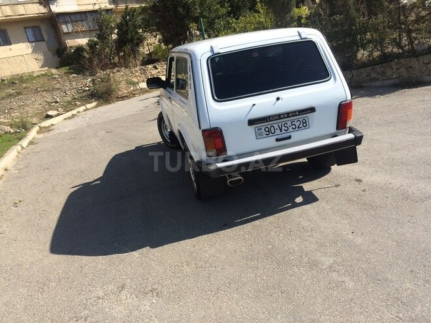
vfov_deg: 48.2
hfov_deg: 61.7
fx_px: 361
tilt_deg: -12.2
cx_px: 216
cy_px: 162
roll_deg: +14.0
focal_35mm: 29
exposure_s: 1/1709
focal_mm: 4.15
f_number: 2.2
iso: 32
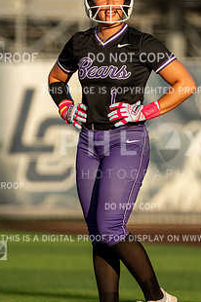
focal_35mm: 786
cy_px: 151
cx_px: 134
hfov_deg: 1.7
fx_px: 6597
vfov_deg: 2.6
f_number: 6.3
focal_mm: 541
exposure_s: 1/1250
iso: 320
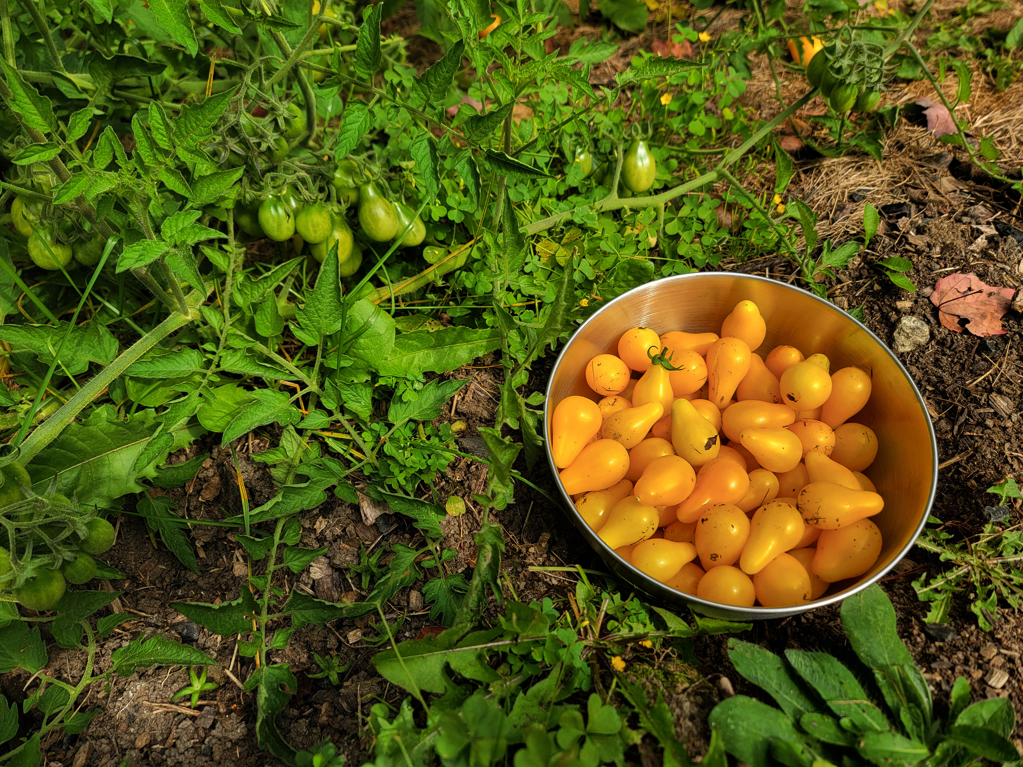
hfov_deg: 71.6
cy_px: 384
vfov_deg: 56.8
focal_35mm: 24
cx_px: 512
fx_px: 709
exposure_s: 1/401
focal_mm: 6.7
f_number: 1.8
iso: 16
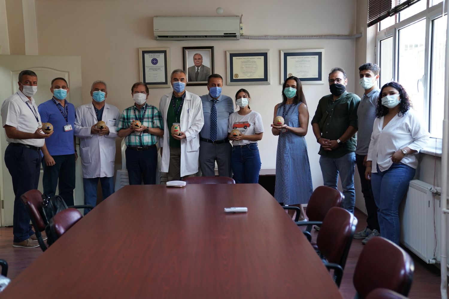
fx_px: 511
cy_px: 150
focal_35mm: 41
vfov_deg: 32.6
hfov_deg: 47.4
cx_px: 224
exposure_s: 1/80
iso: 1250
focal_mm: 41
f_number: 2.8
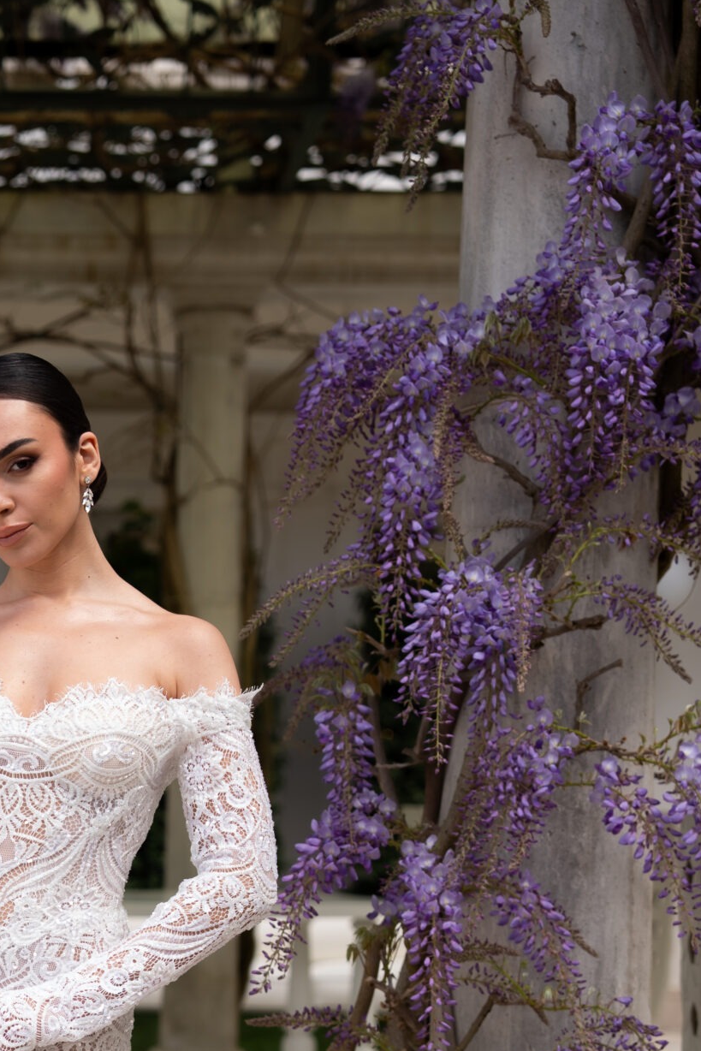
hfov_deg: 13.7
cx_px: -26
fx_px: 2861
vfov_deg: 20.4
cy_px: 964
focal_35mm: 98
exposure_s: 1/640
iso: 64
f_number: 2.8
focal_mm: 47
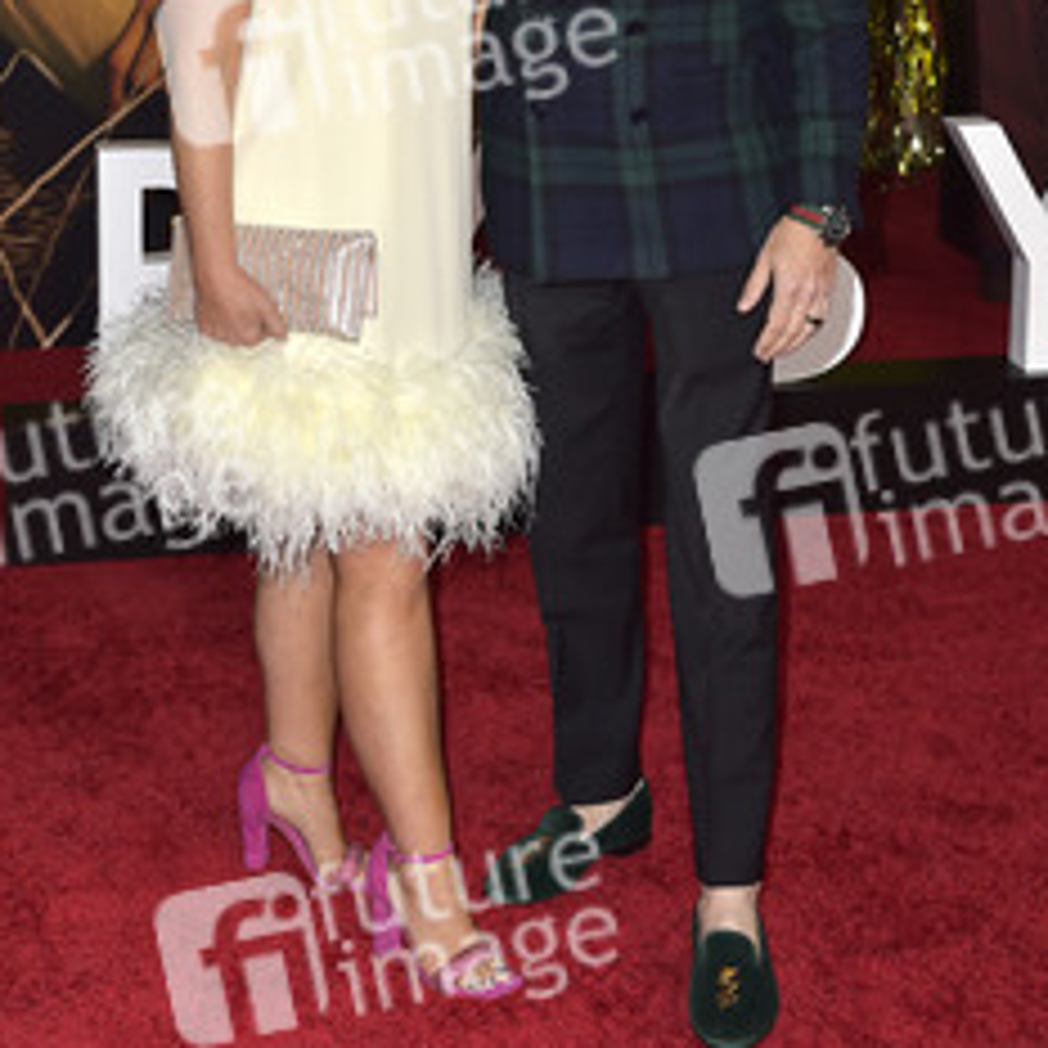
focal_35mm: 76
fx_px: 2603
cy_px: 265
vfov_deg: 22.6
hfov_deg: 22.8
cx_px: 520
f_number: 6.3
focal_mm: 52
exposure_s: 1/250
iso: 800
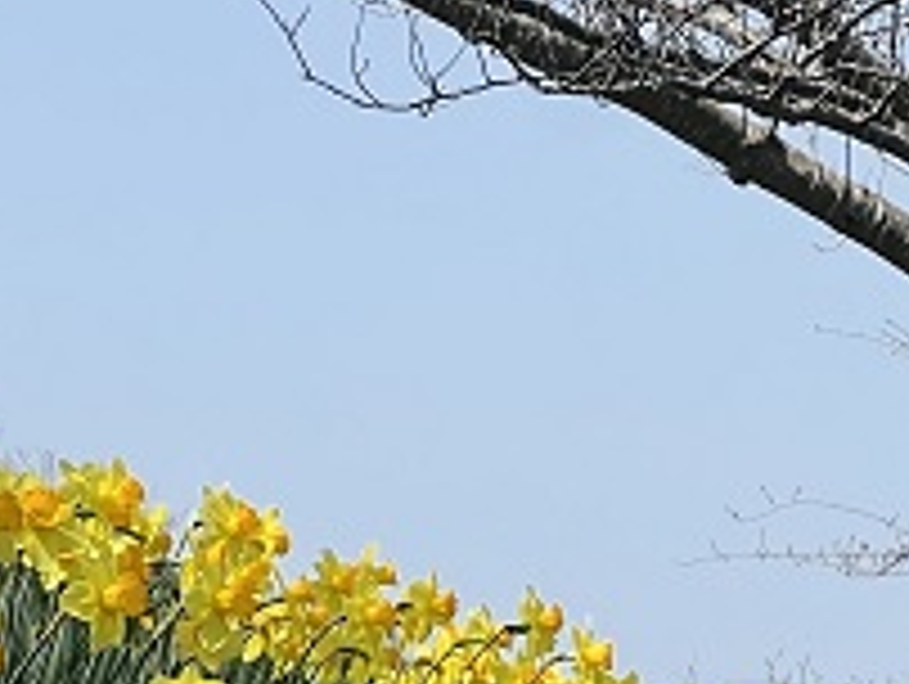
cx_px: 1408
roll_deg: +1.3
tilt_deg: +7.2
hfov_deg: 7.1
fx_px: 7204
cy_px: 1012
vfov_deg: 5.4
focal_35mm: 274
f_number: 2.8
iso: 32
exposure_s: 1/511
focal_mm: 9
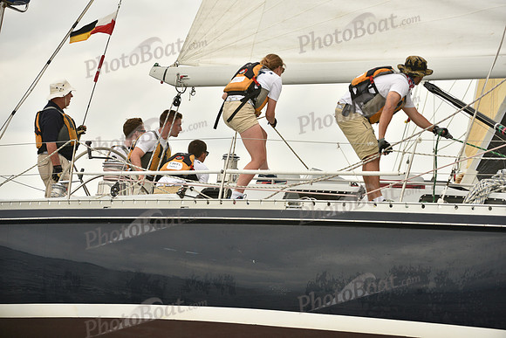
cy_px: 169
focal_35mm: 200
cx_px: 253
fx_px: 2812
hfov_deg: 10.3
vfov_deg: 6.9
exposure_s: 1/800
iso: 400
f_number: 6.3
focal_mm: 200
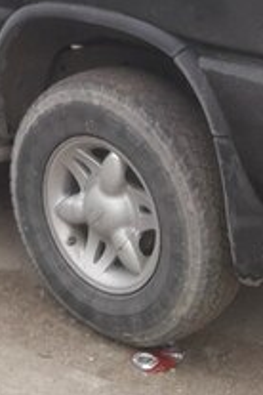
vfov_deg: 20.6
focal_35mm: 93
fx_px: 1019
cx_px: 42
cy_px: -64
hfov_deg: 14.6
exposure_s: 1/250
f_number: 1.9
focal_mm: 3.7
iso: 40
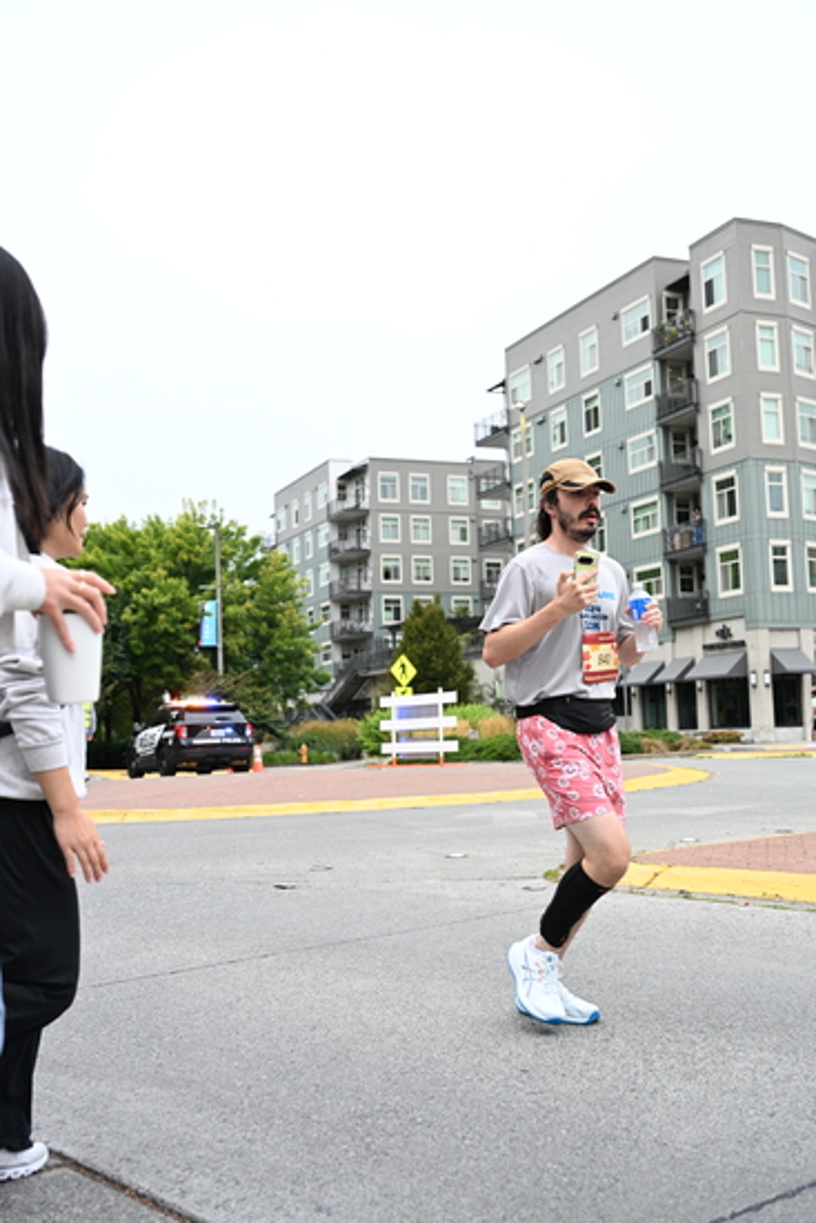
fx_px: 1257
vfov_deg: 51.9
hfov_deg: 36.0
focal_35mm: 37
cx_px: 408
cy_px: 612
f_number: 4
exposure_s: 1/800
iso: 1600
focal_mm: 37
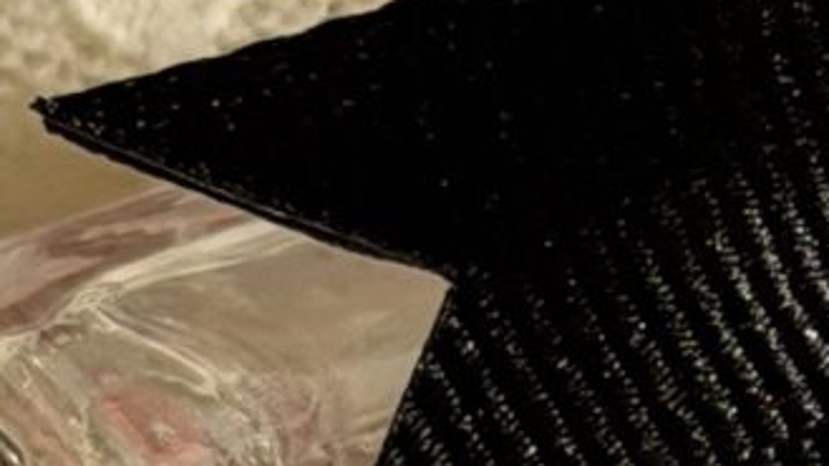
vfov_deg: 3.0
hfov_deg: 5.3
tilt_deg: -45.0
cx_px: 1330
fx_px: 8946
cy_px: 771
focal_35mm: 407
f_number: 1.78
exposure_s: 1/4878
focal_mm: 6.76
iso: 64
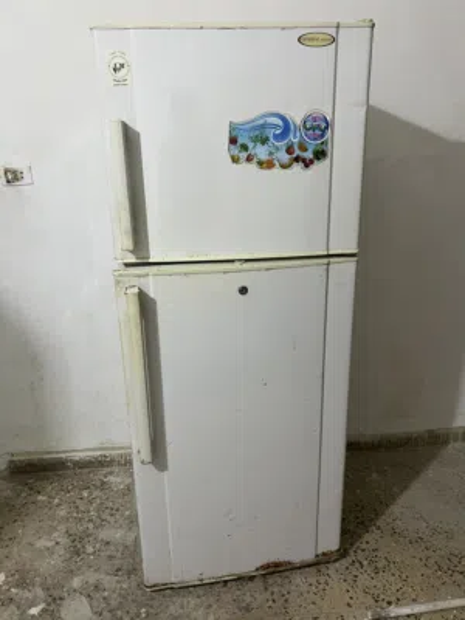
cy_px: 310
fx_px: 466
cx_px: 232
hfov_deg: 53.1
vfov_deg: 67.3
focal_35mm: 26
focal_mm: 5.7
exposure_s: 1/50
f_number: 1.5
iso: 250
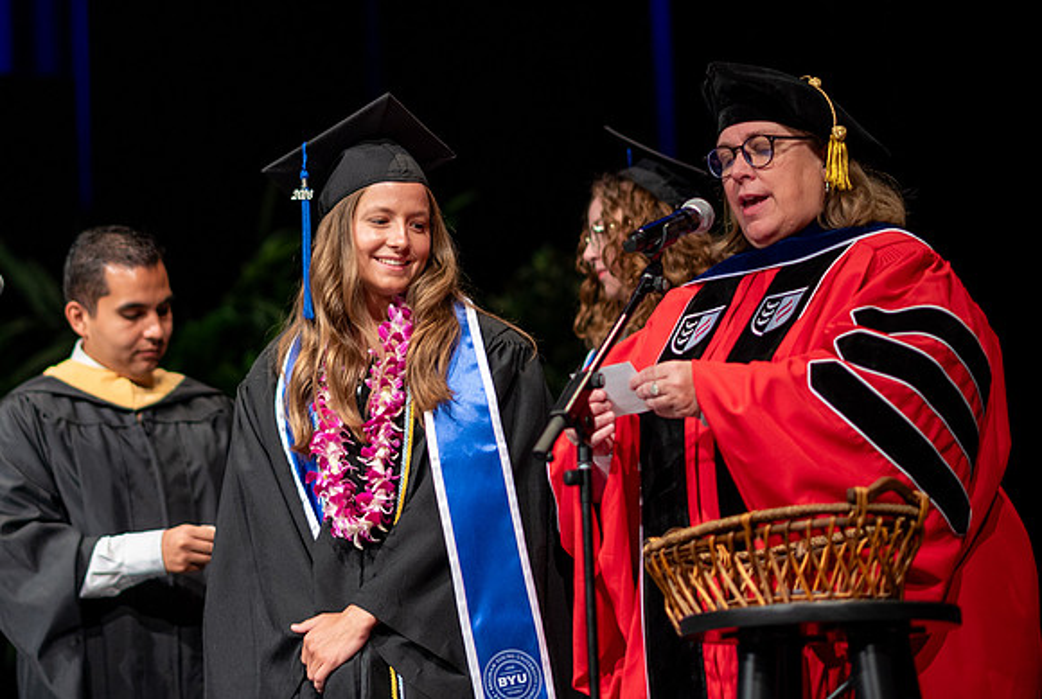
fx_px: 3386
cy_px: 259
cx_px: 325
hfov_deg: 17.4
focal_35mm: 117
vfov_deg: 11.8
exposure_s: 1/125
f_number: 1.8
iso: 500
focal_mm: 85
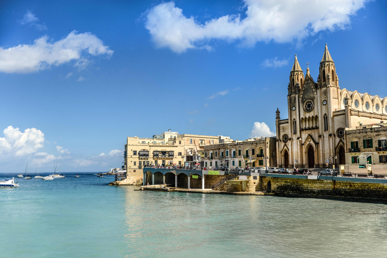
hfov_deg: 58.7
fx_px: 344
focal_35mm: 32
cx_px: 194
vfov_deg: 41.1
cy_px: 129
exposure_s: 1/2500
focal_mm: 32
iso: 400
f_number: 8
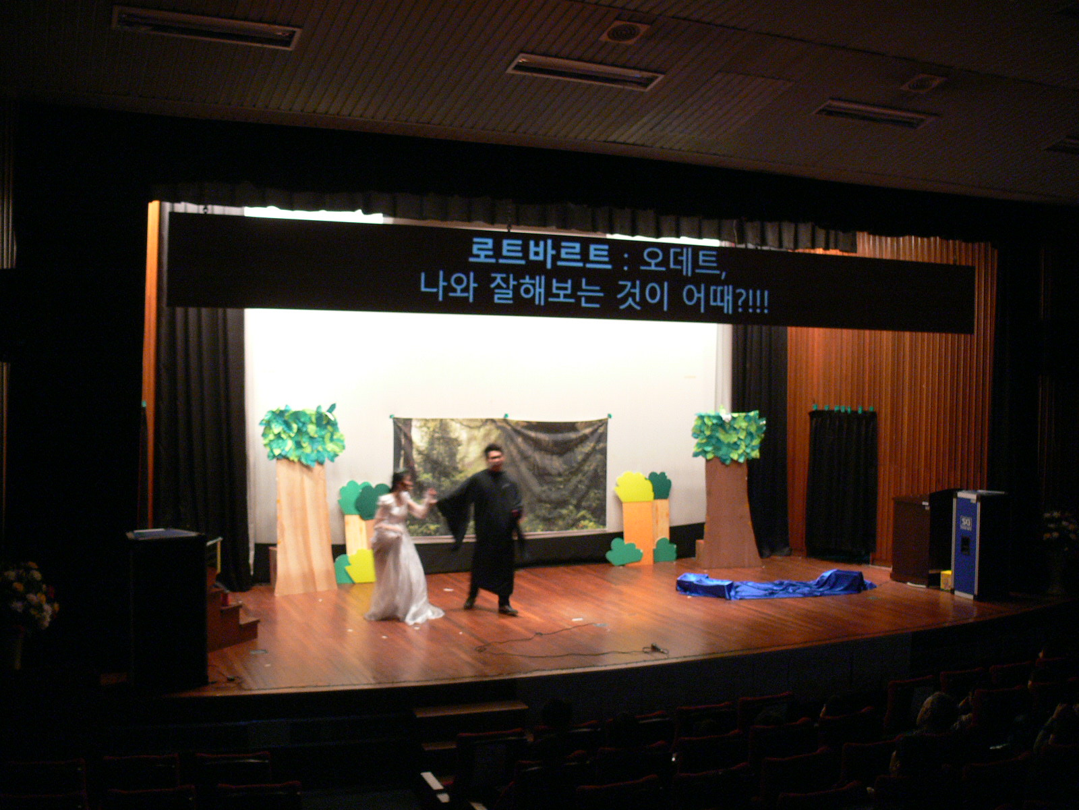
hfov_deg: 52.6
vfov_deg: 40.7
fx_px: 1091
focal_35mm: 35
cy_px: 405
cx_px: 540
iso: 200
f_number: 2.8
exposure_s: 1/13
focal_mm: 7.5
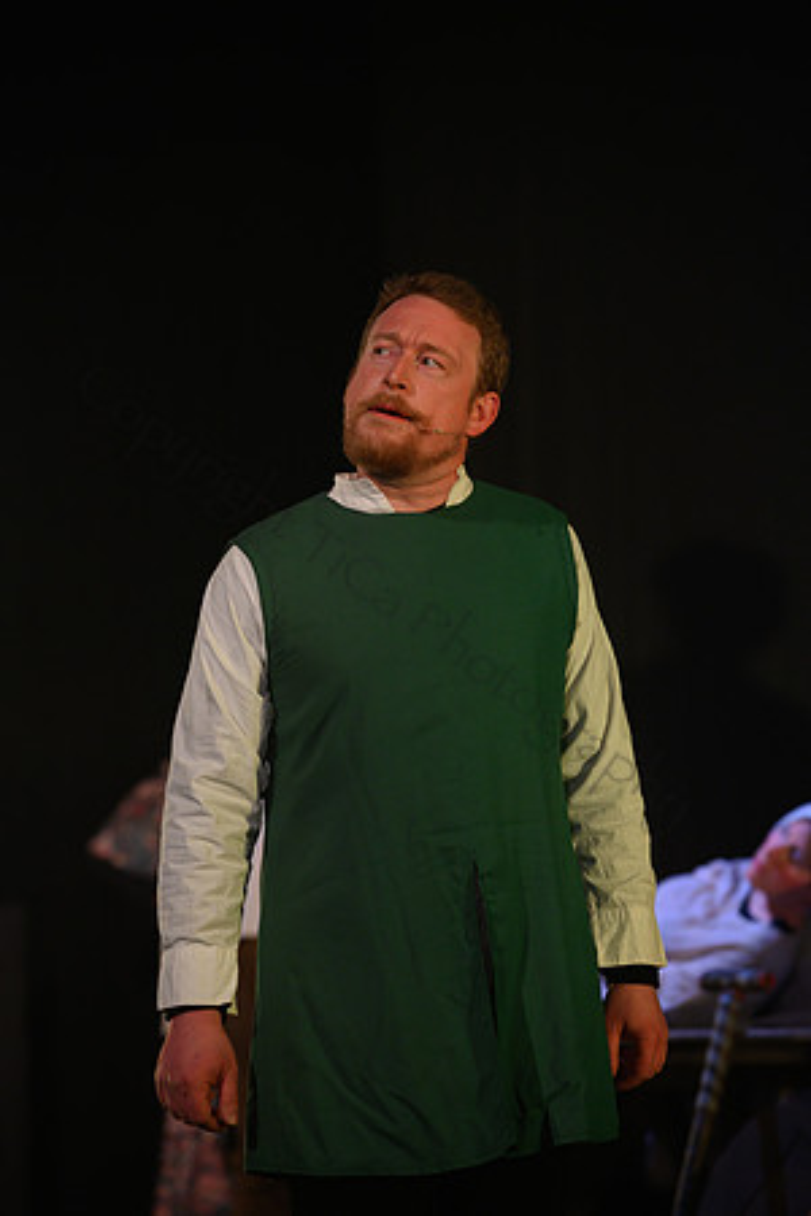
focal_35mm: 150
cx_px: 406
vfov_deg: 13.7
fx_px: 5068
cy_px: 608
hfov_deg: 9.1
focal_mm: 150
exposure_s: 1/160
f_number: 3.5
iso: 1250
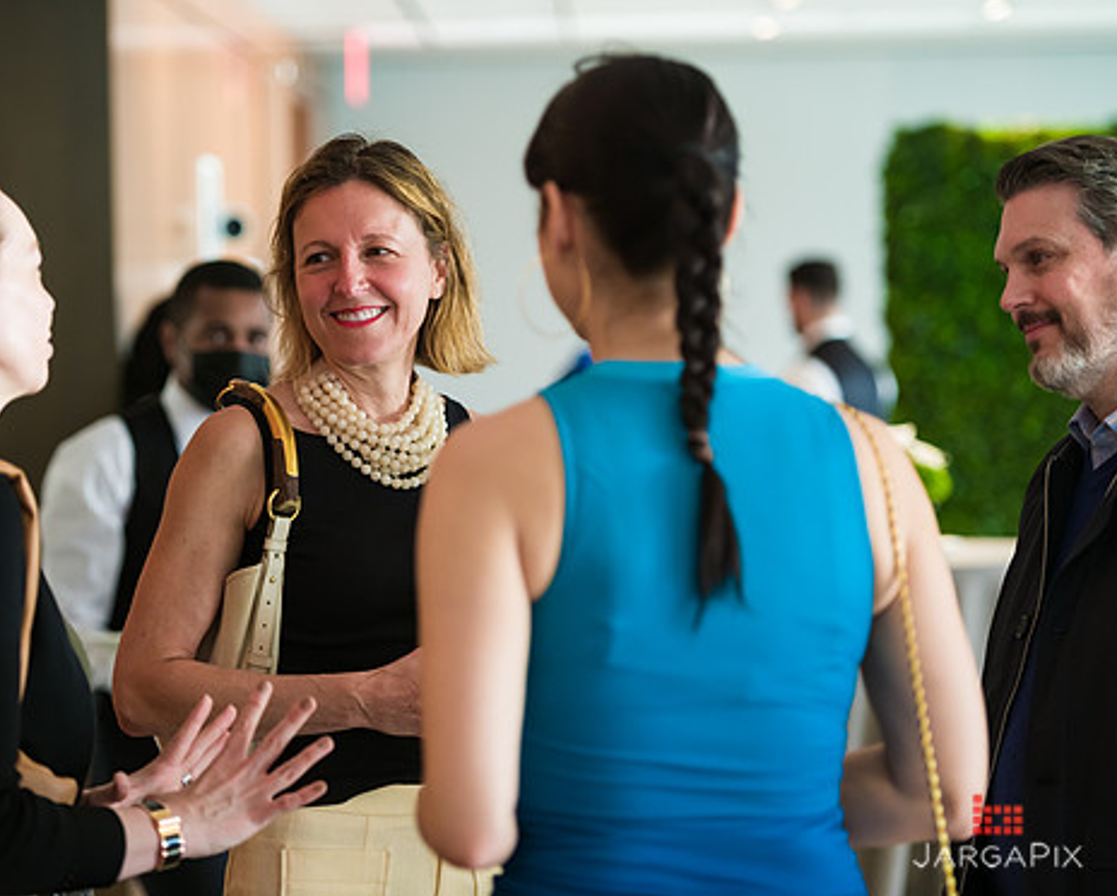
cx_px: 445
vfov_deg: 11.4
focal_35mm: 136
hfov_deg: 14.1
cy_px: 454
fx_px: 4500
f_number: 3.2
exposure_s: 1/200
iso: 640
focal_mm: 116
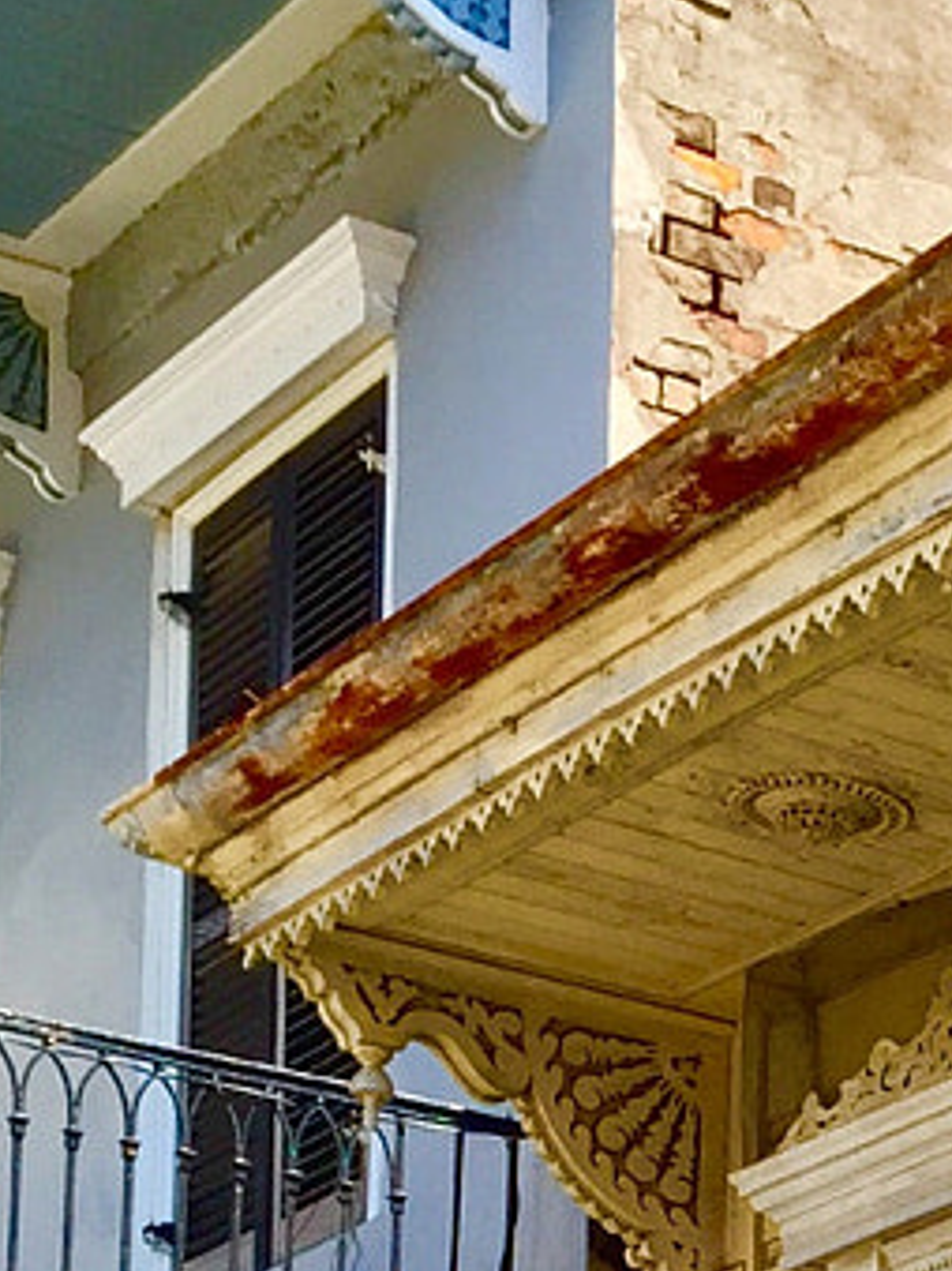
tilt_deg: +5.1
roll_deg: +0.0
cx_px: 1732
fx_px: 5027
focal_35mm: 137
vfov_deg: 12.9
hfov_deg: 10.2
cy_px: 2355
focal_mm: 4.15
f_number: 2.2
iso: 32
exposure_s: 1/542
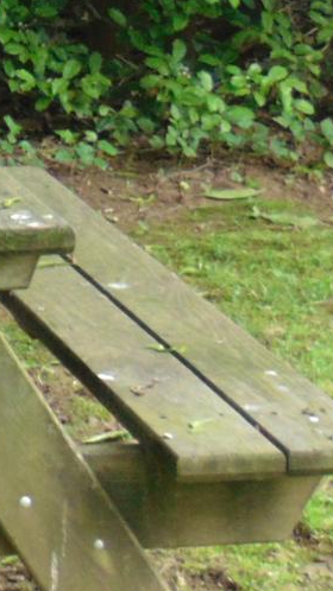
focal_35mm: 224
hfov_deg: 5.1
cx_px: -736
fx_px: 3517
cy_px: 36
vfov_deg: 9.6
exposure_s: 1/60
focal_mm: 9
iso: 200
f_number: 3.5
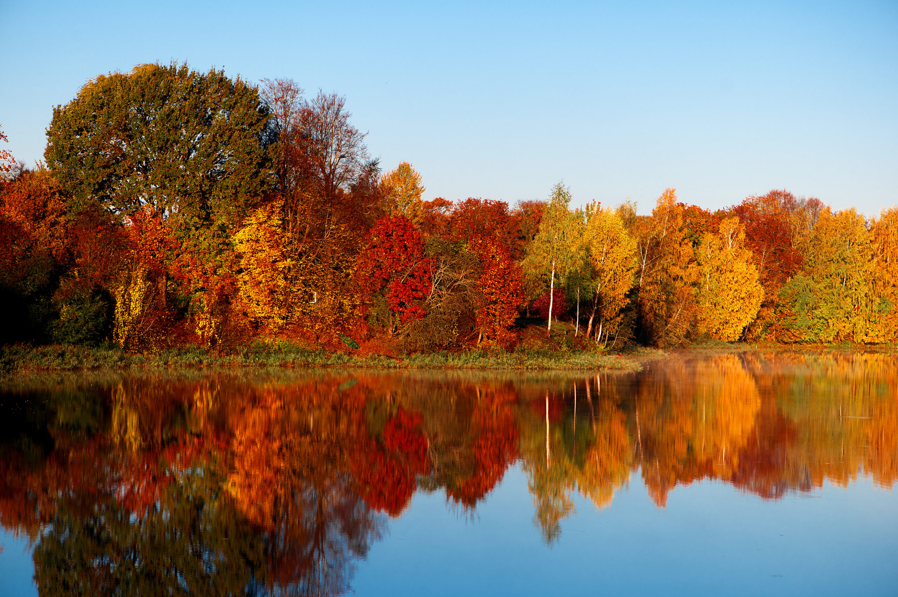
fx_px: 2617
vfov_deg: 13.0
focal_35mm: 105
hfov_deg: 19.5
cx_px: 449
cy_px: 298
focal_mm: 105
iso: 400
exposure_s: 1/2500
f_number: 4.5
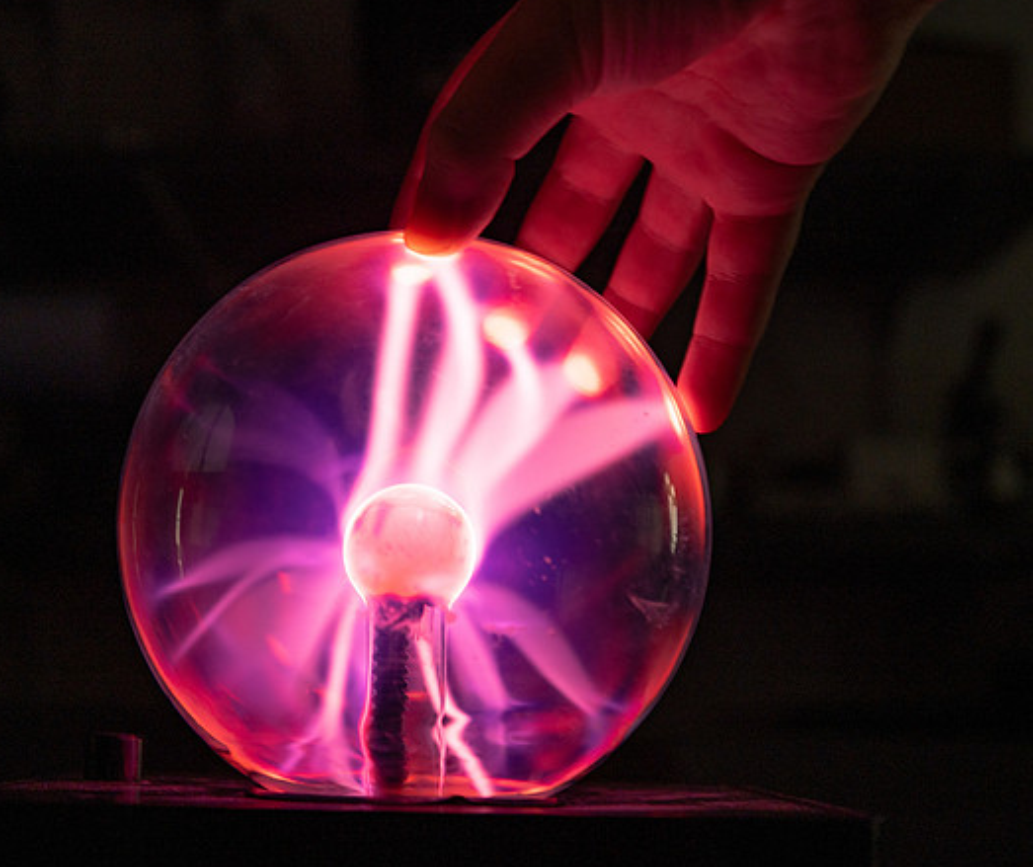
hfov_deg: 32.3
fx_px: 1777
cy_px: 482
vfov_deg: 27.4
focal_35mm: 57
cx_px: 401
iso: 125
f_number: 5
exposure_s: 1/4
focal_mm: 43
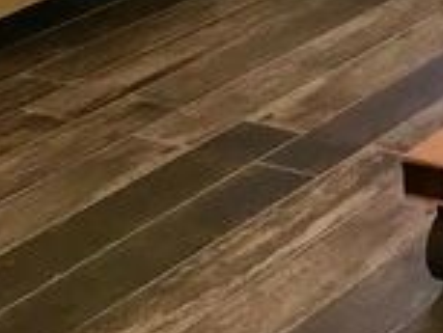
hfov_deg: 13.7
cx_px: 895
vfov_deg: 11.3
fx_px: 1550
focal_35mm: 121
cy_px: -298
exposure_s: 1/30
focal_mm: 4.15
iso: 32
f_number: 2.2
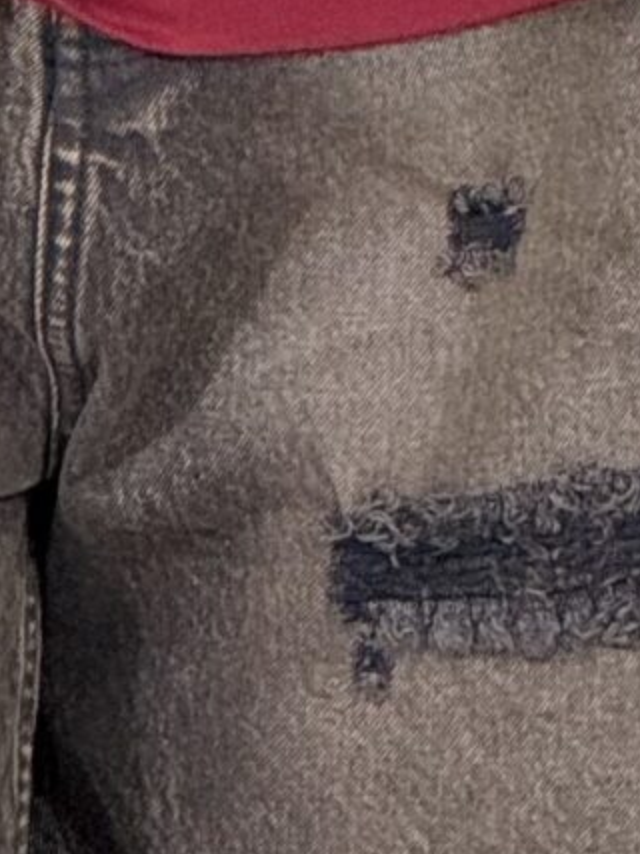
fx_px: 17758
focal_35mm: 720
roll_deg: +0.9
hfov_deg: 2.1
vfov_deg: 2.7
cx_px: 78
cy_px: -1460
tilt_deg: -5.4
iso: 250
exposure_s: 1/100
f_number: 2.8
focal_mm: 15.66
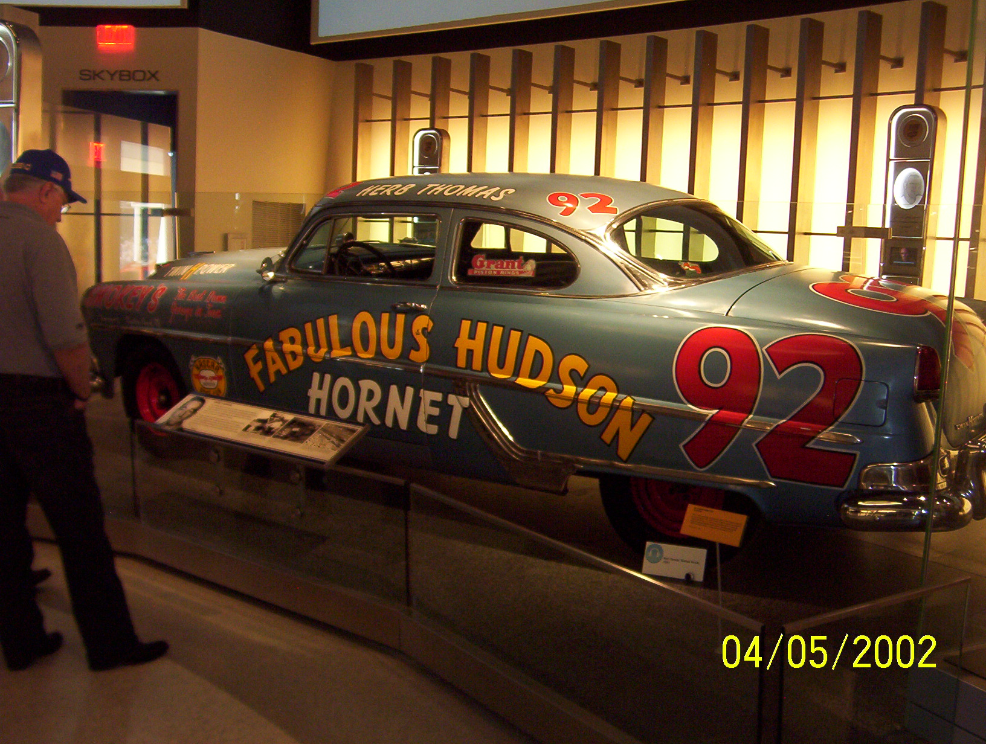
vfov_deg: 39.8
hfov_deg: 51.2
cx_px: 493
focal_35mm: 36
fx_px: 1028
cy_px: 372
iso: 140
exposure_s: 1/30
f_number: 2.76
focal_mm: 5.54
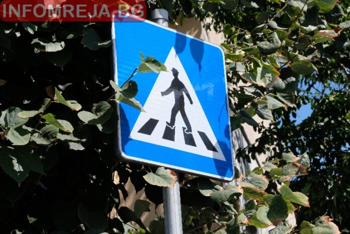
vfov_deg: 18.2
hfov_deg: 27.0
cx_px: 175
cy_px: 117
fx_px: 730
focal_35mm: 75
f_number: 9
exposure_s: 1/450
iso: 400
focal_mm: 50
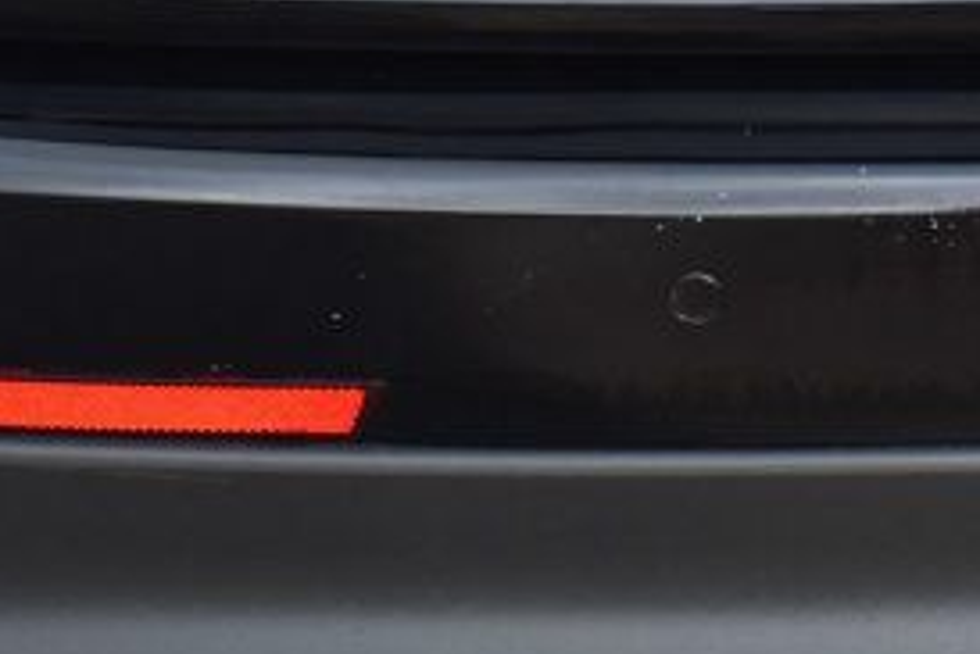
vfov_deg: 8.0
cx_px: 1395
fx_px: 4576
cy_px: -275
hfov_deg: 11.8
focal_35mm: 168
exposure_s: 1/40
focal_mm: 30
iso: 400
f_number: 7.1
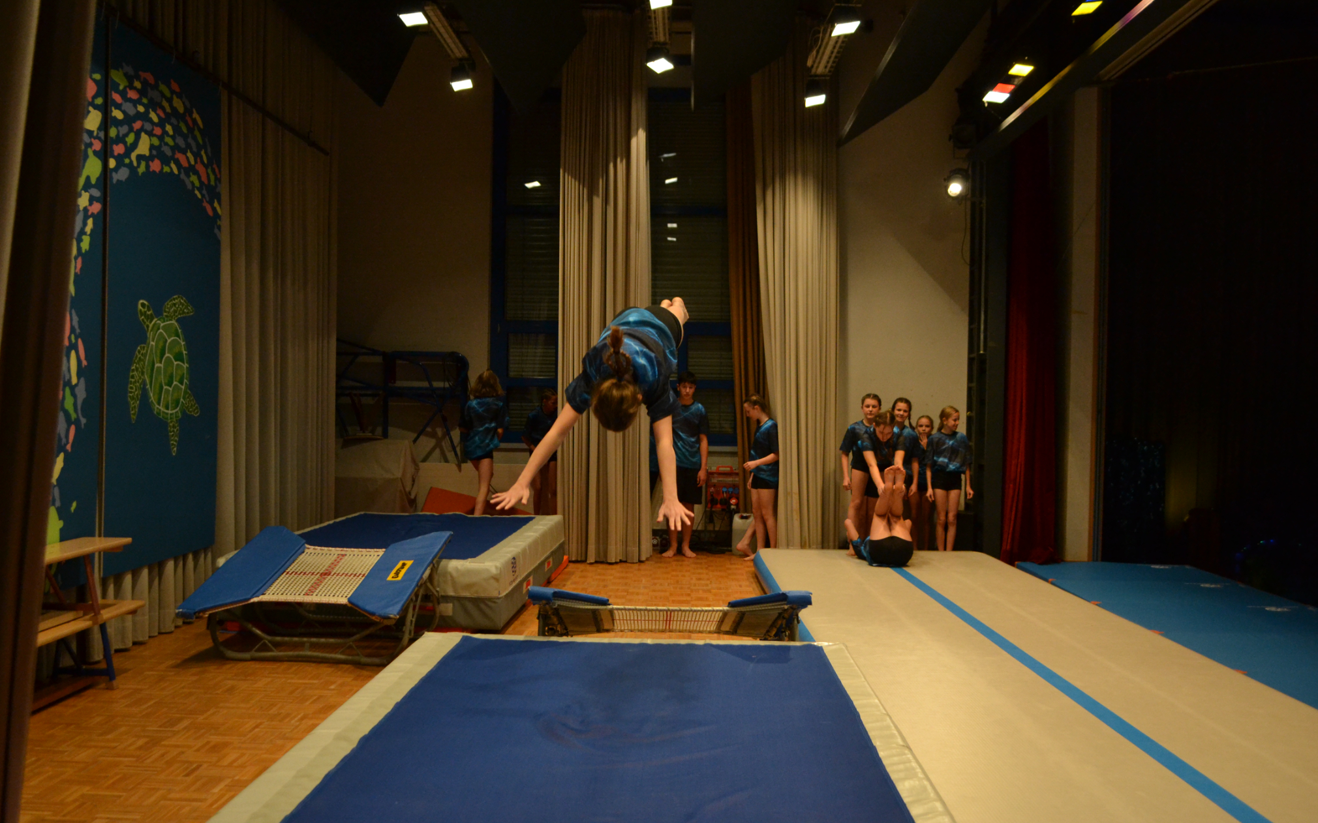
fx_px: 1113
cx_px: 653
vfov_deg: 40.6
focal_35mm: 31
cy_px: 424
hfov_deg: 61.2
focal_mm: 20
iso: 1400
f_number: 3.8
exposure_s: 1/500
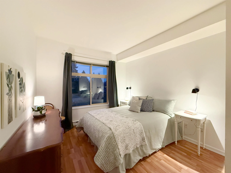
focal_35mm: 14
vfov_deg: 85.7
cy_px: 86
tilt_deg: +0.9
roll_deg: -1.4
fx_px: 93
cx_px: 116
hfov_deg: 102.1
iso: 640
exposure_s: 1/60
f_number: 2.2
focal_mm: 2.22
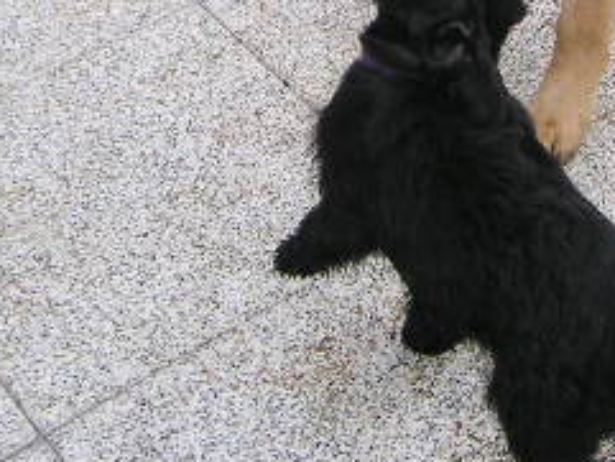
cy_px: -123
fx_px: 1795
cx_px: 518
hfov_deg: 19.2
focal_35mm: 101
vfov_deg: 14.1
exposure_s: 1/350
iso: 50
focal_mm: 6
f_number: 2.8
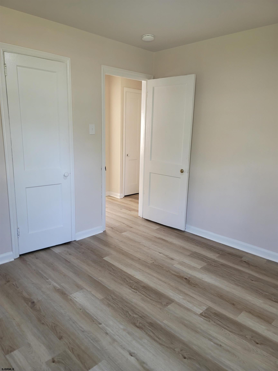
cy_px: 186
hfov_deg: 54.9
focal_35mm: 25
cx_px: 139
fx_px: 268
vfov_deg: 69.4
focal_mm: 7
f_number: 1.8
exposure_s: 1/120
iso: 250
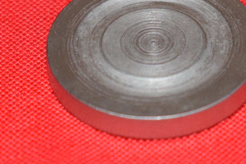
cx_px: 161
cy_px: 36
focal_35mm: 308
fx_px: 2104
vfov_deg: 4.5
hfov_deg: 6.7
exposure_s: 1/200
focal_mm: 55
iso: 1250
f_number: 5.6
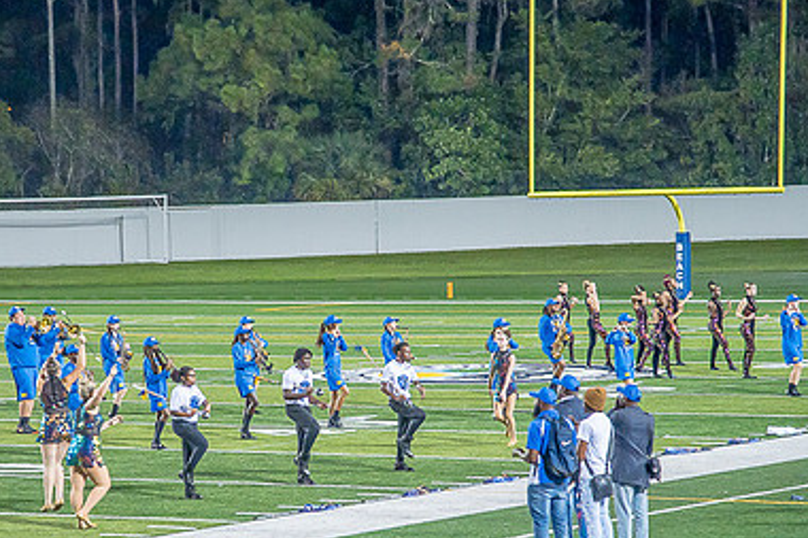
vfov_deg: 7.5
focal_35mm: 183
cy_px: 387
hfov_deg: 11.2
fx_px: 4105
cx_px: 293
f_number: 4
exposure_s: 1/200
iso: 2000
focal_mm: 120
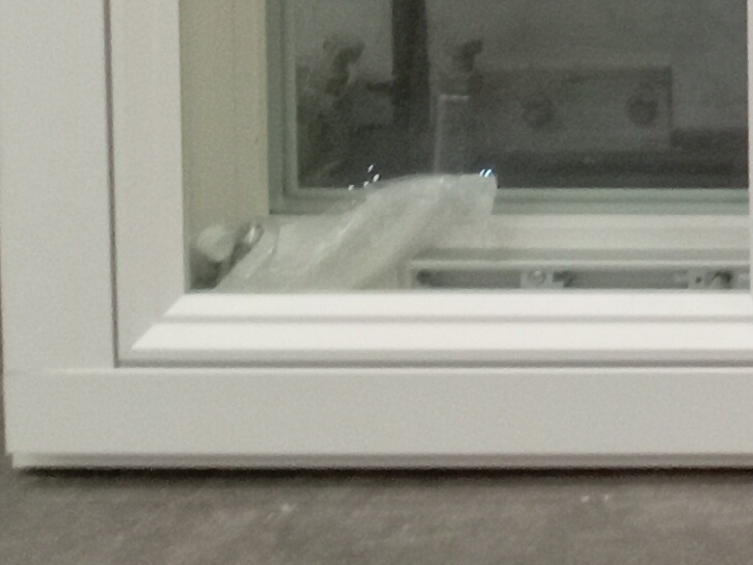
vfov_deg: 8.8
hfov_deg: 11.2
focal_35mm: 152
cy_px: -845
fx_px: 3307
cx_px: 1702
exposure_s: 1/25
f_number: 1.8
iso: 822
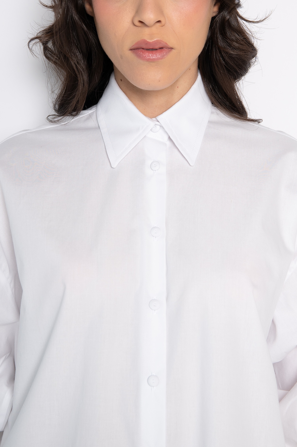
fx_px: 681
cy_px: 224
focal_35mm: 55
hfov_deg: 24.6
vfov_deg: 36.3
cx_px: 148
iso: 200
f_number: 5
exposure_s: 1/125
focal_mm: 55
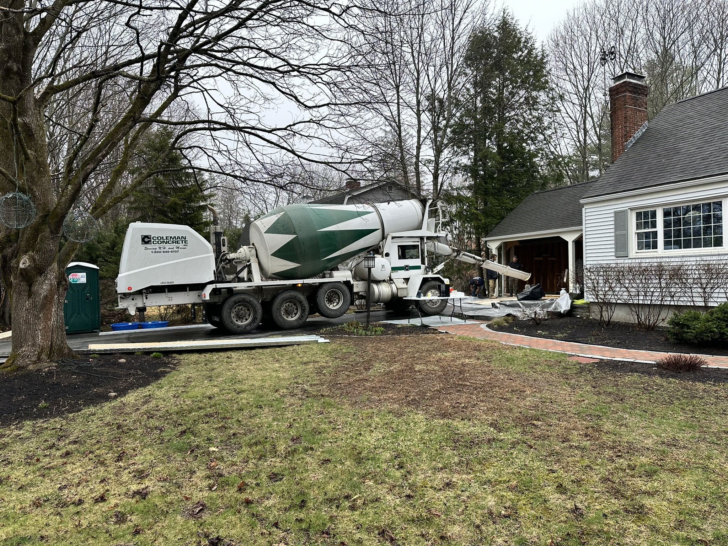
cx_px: 364
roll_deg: +0.0
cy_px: 273
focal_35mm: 24
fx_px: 505
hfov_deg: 71.6
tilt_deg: +1.4
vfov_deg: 56.8
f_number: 1.78
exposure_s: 1/121
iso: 80
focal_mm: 6.86
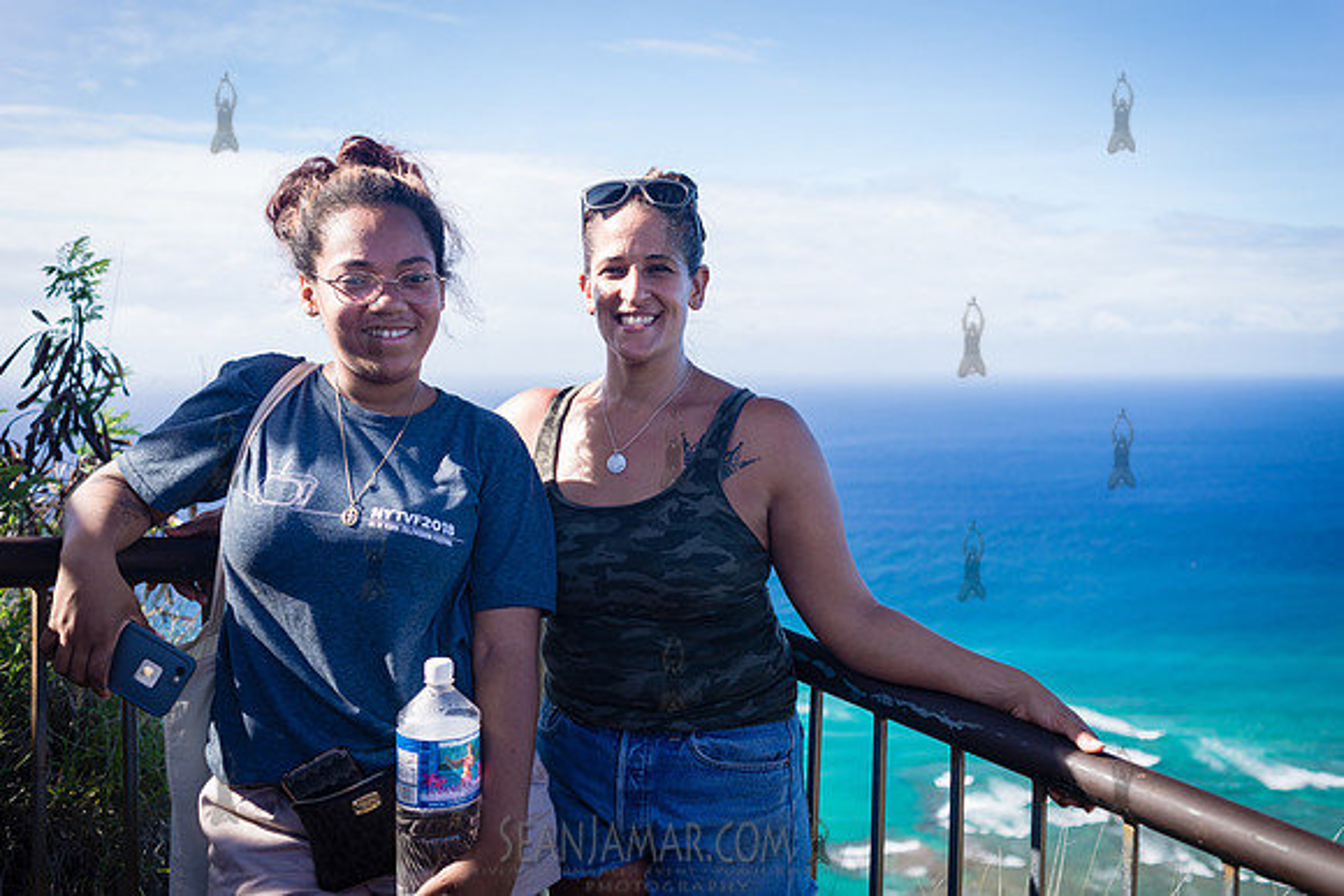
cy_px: 448
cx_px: 672
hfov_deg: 54.4
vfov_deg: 37.9
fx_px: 1307
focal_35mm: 35
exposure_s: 1/500
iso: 200
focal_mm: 35
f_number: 4
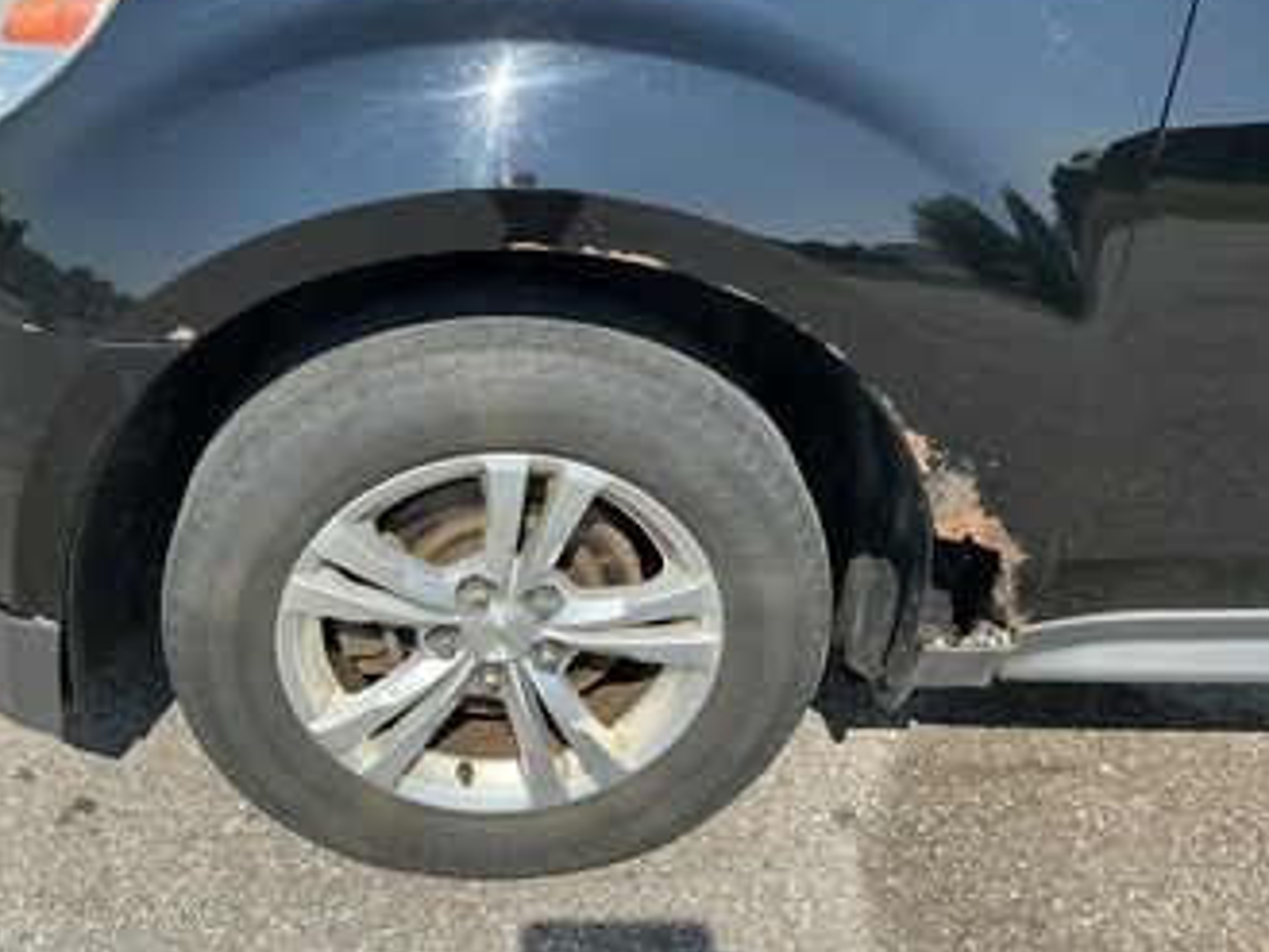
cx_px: 517
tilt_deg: -28.0
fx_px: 1247
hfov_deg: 53.6
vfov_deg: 41.7
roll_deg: -3.7
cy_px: 397
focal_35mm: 34
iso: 25
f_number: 1.8
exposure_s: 1/944
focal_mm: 3
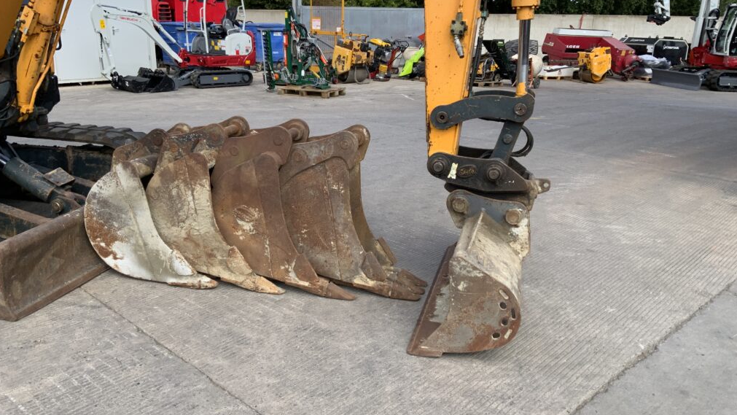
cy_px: 211
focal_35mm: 32
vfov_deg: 36.7
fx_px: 625
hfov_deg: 61.0
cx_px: 367
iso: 16
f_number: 1.8
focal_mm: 3
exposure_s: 1/869
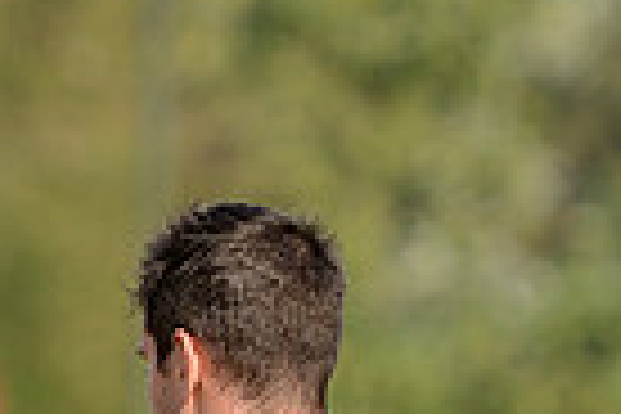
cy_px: 839
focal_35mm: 970
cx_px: -194
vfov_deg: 1.4
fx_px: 16731
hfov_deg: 2.1
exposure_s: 1/1000
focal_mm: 230
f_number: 4
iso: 400
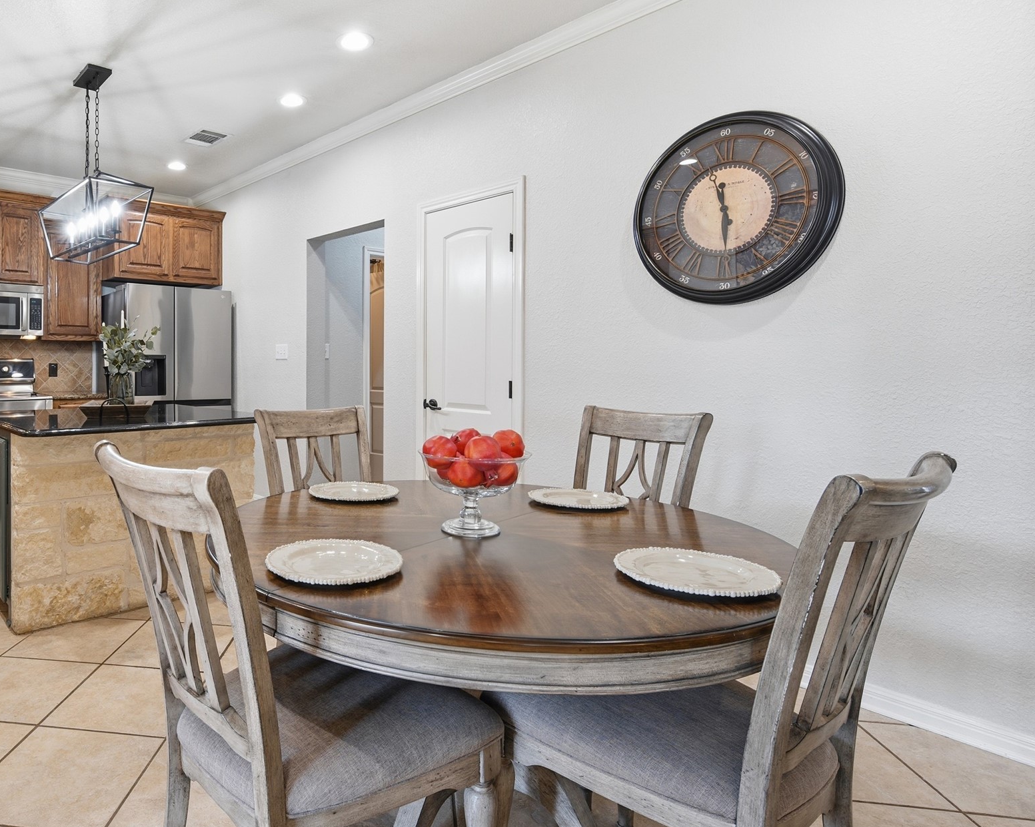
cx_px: 315
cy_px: 364
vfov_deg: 65.3
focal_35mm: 21
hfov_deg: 74.3
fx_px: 643
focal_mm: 16
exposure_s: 1/20
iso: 160
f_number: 8
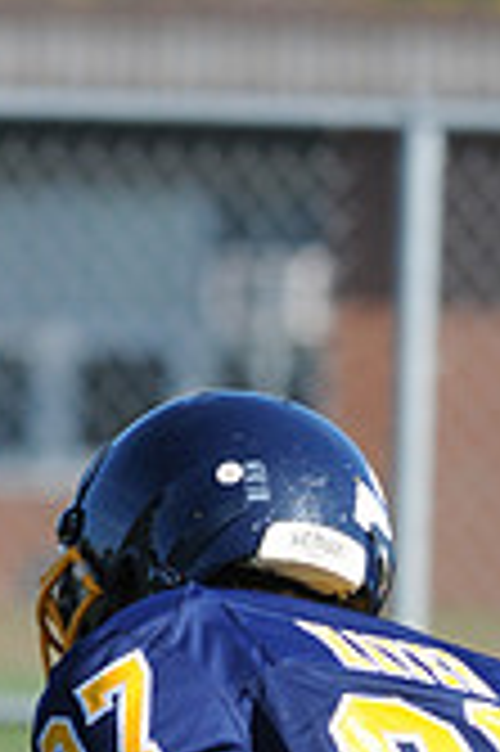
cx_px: 331
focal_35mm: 1564
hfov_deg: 0.9
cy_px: 1247
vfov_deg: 1.3
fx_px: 32649
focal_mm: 300
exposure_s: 1/500
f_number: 7.1
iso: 200
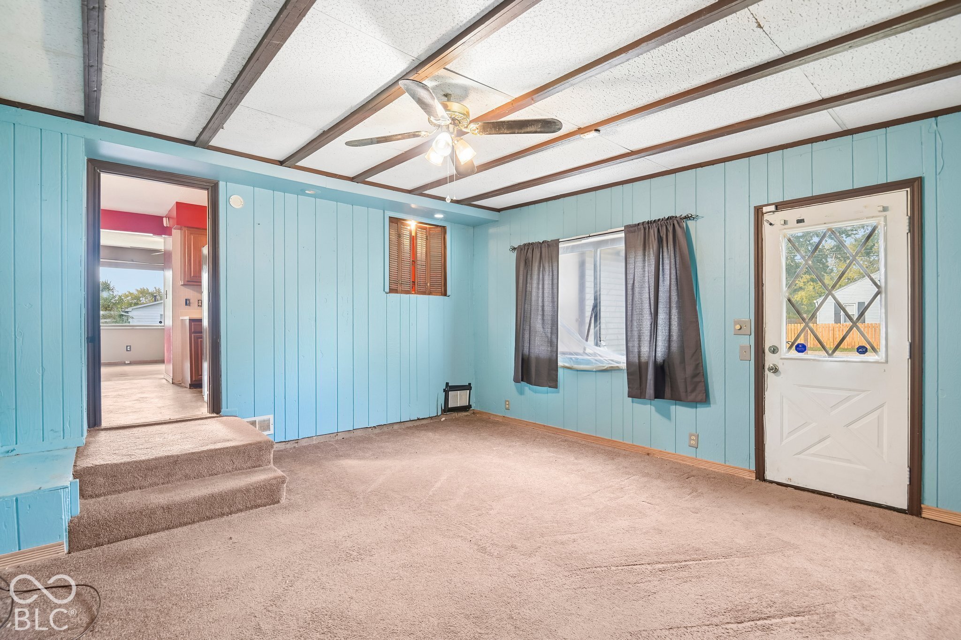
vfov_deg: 73.7
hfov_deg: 96.7
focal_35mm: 16
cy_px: 320
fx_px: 427
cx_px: 480
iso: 400
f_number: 8
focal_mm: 16
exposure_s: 1/13
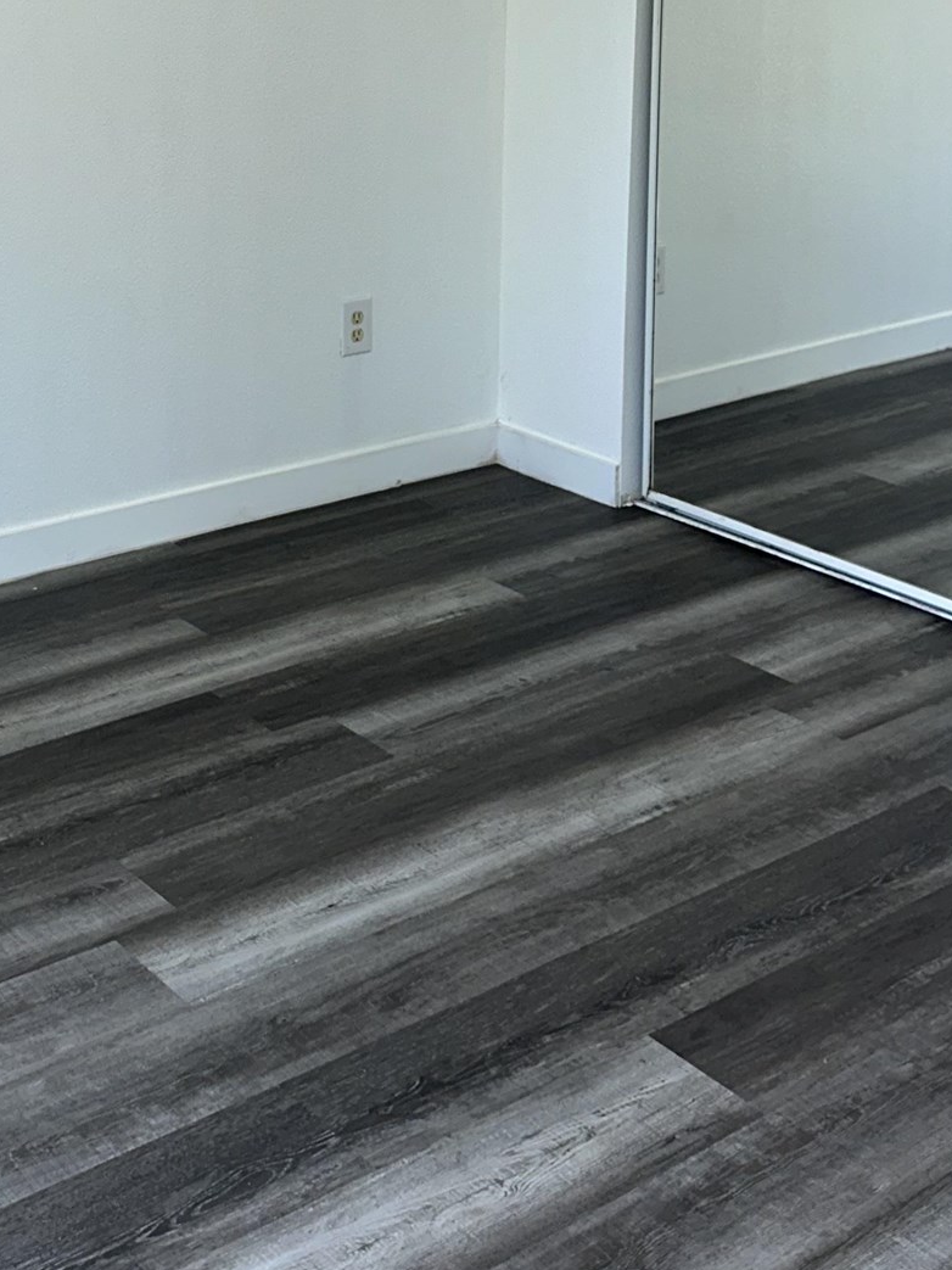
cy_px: 155
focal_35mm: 53
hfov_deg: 27.4
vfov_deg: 34.4
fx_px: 1944
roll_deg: -1.4
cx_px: 325
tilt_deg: -7.1
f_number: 1.78
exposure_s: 1/137
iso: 50
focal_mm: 6.86
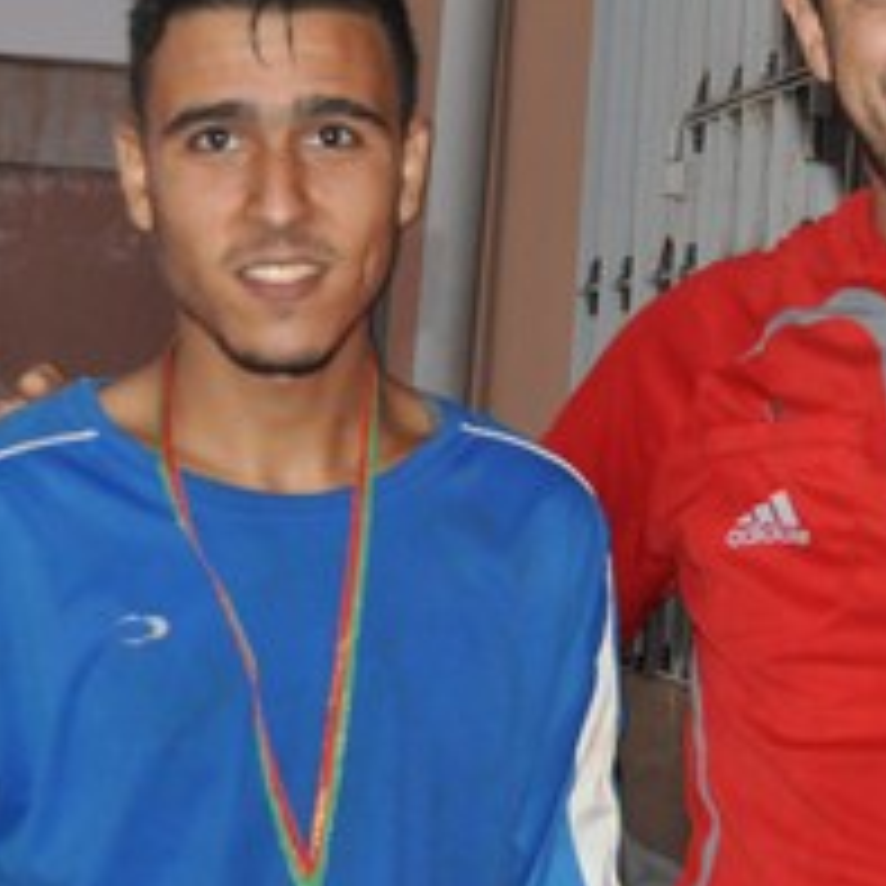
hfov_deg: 14.9
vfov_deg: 15.0
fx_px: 3359
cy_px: 515
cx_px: 711
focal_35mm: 116
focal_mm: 28
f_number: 4
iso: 800
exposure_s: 1/60
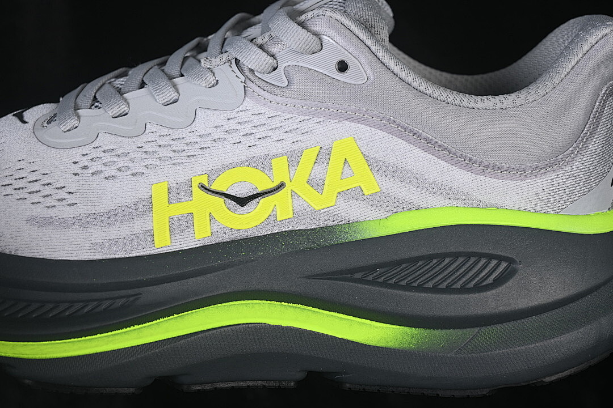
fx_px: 1277
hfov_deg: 27.0
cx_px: 306
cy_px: 204
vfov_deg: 18.2
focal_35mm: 75
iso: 160
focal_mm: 50
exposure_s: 1/60
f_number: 7.1
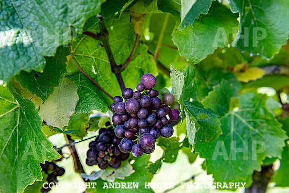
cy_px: 96
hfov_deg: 54.4
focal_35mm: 35
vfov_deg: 37.9
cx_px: 144
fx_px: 281
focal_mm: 35
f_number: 6.3
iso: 360
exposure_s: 1/500
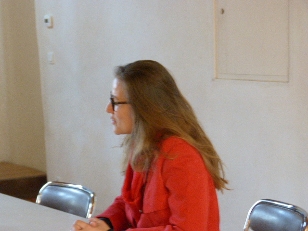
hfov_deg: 16.7
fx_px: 1050
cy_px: 116
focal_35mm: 118
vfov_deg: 12.6
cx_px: 154
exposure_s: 1/40
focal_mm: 21.2
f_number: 3.5
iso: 800
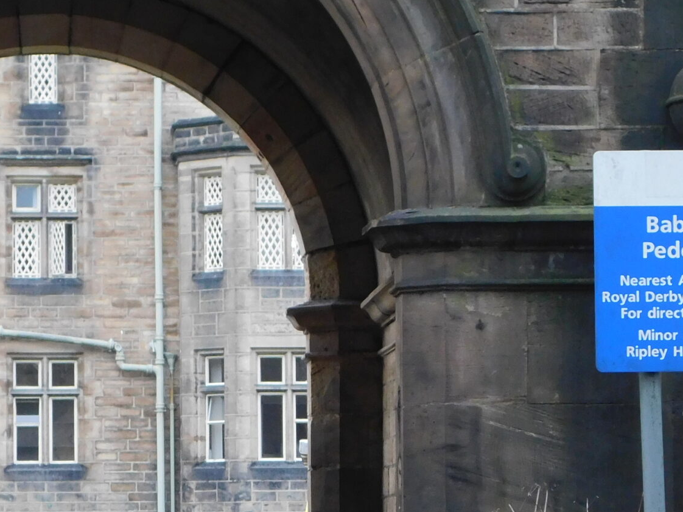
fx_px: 3196
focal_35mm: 162
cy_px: 393
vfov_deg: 9.1
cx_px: 222
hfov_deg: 12.2
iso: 320
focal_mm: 12.6
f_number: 4.3
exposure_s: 1/30
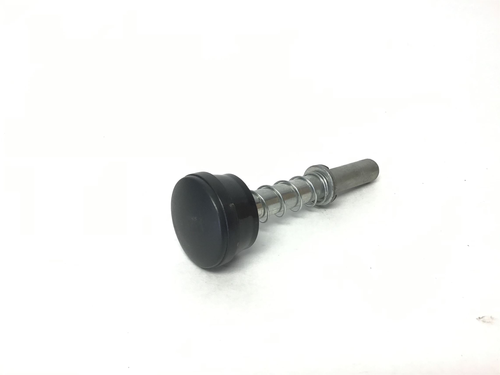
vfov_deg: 45.4
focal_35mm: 31
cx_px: 250
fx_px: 448
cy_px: 188
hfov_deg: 58.4
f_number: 2.4
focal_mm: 3.3
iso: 25
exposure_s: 1/33
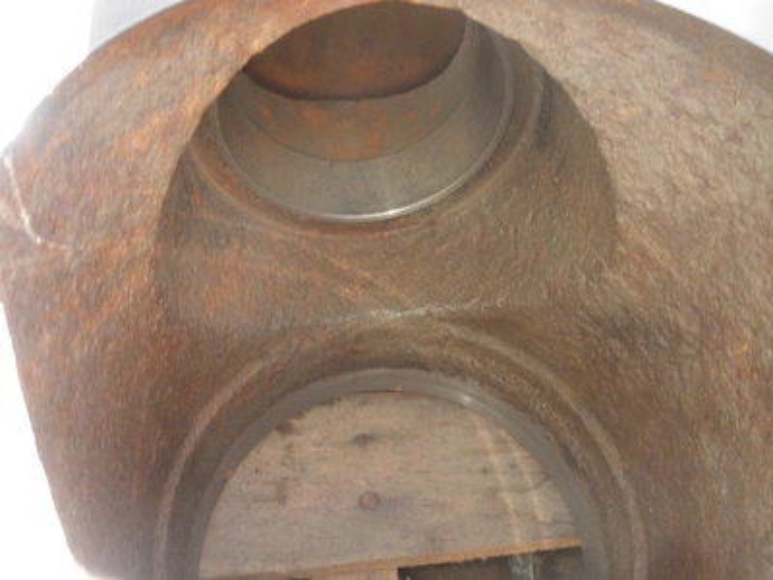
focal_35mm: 28
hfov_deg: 63.4
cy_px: 290
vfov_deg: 49.7
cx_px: 386
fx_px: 625
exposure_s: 1/30
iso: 100
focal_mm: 5
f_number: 3
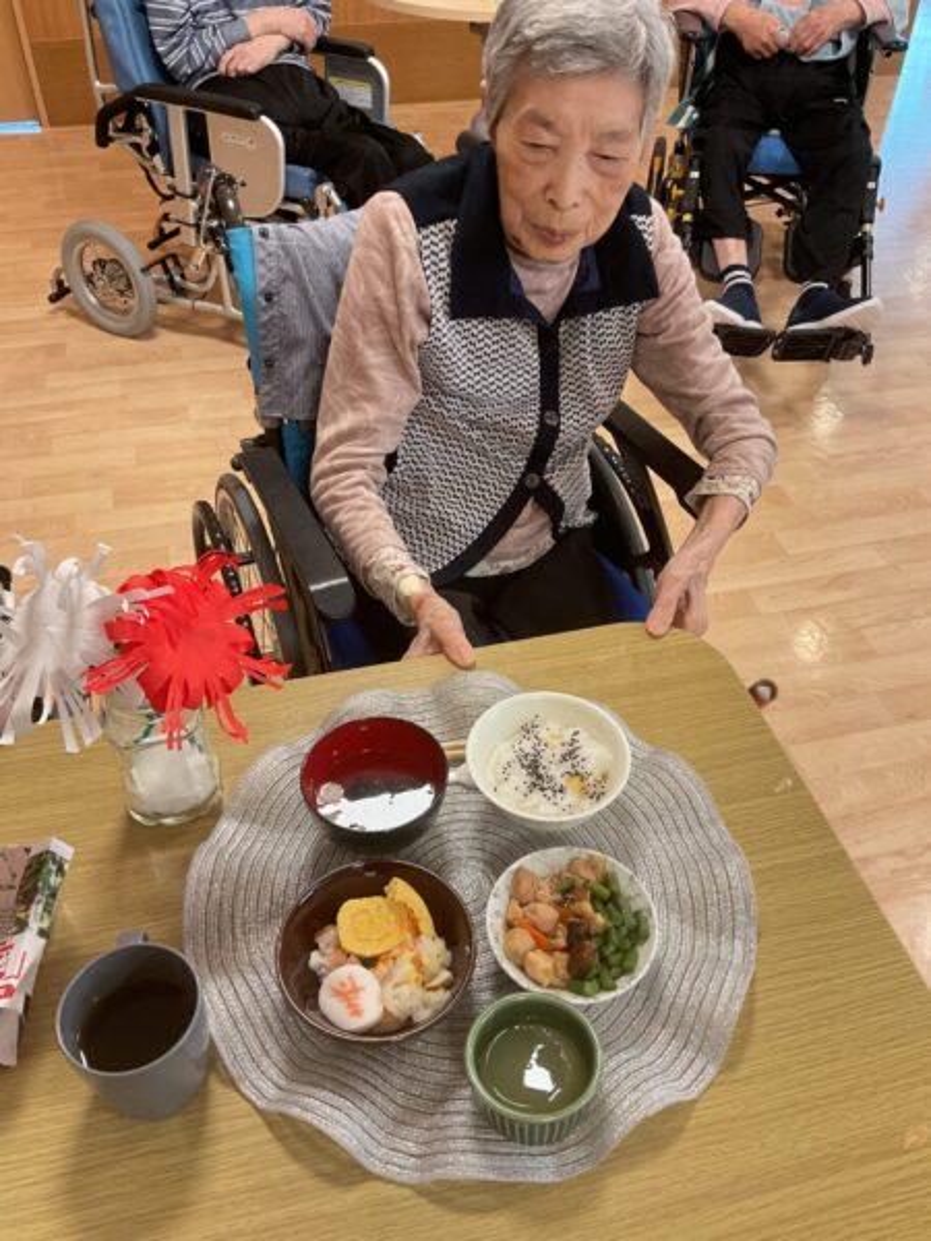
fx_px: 1040
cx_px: 466
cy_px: 620
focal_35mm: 29
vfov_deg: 61.7
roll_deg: -1.2
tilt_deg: -42.7
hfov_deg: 48.2
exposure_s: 1/60
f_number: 1.8
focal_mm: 3
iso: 100
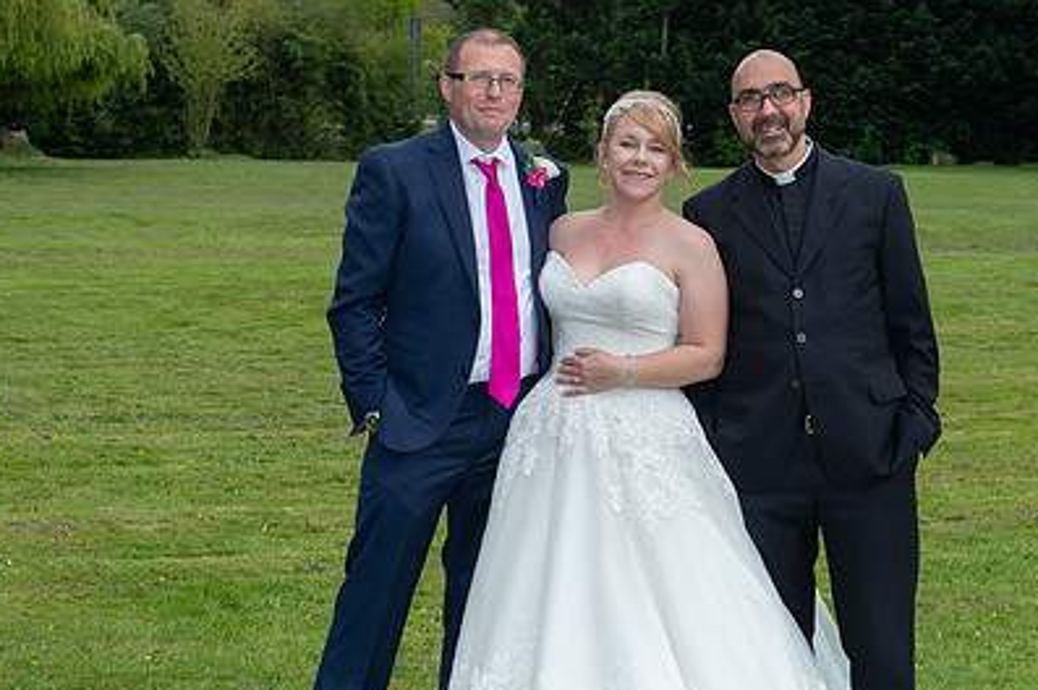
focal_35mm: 92
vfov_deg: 14.8
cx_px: 643
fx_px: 2650
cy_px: 376
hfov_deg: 22.1
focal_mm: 62
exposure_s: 1/160
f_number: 8
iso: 160
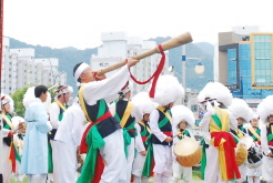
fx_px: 1006
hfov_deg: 15.4
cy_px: 11
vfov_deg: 10.3
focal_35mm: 132
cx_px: 101
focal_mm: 31
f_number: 11
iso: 1600
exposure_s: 1/800
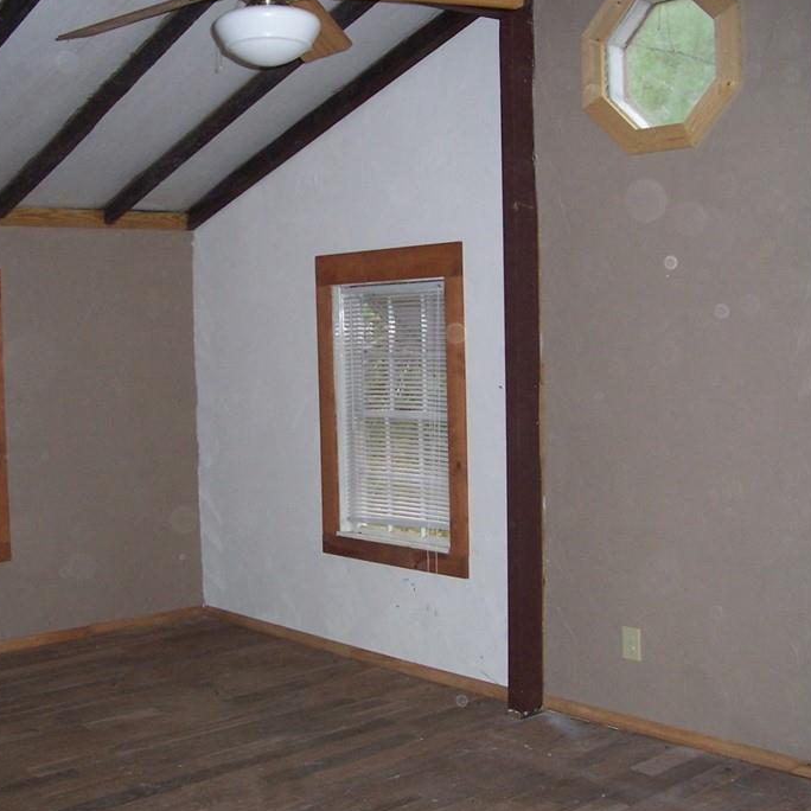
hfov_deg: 37.5
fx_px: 1193
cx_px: 343
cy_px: 398
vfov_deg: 37.6
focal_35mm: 45
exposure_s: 1/60
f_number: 2.7
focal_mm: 5.6
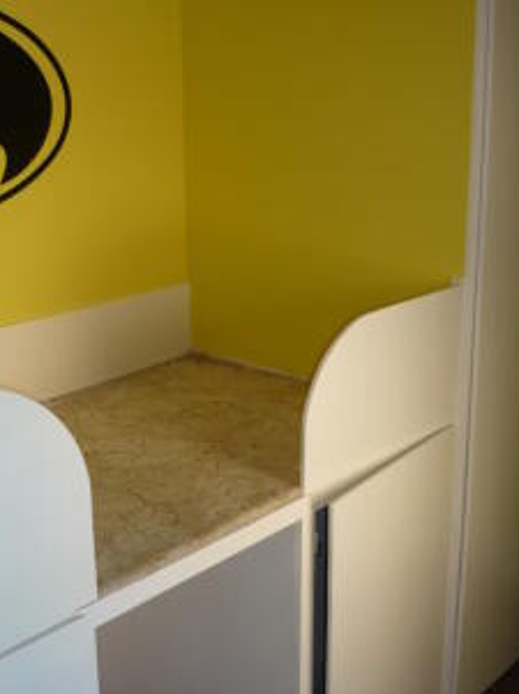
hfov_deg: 30.1
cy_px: 354
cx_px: 191
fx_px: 962
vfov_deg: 39.7
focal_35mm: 48
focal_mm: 5.5
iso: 100
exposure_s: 1/30
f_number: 2.8
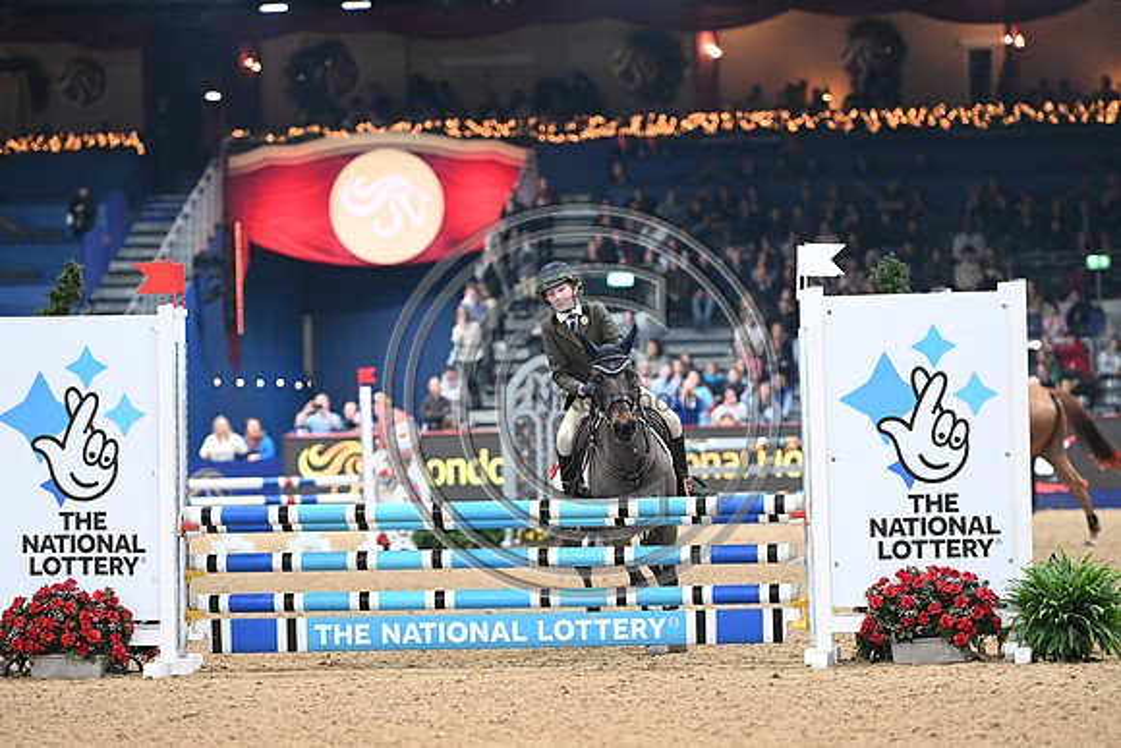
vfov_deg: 7.6
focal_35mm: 180
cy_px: 374
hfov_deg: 11.4
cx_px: 560
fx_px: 5606
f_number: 3.5
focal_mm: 180
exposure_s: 1/800
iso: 6400
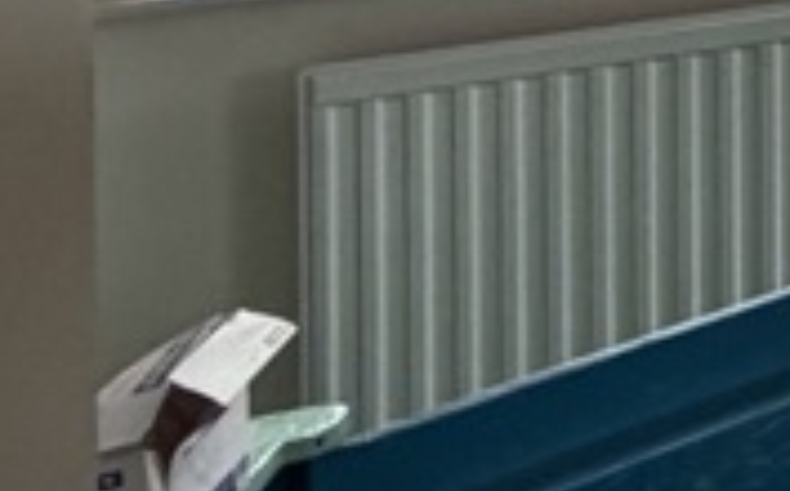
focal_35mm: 86
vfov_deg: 12.4
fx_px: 1849
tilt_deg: -2.5
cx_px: 2200
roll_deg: -0.6
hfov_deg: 12.6
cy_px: -638
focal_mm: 2.22
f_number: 2.2
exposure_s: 1/100
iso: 160
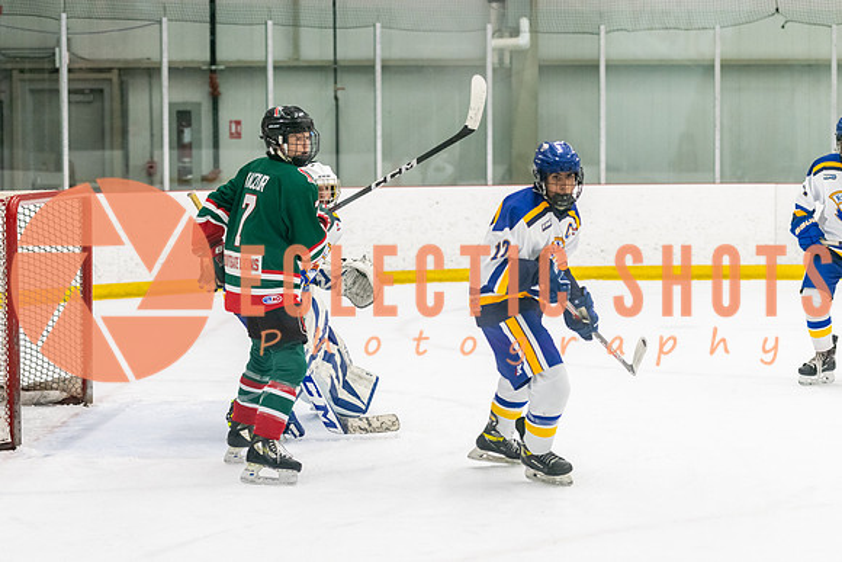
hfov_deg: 19.4
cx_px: 413
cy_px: 335
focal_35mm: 105
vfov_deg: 13.0
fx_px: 2464
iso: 3200
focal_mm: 85
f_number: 2.8
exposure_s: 1/800
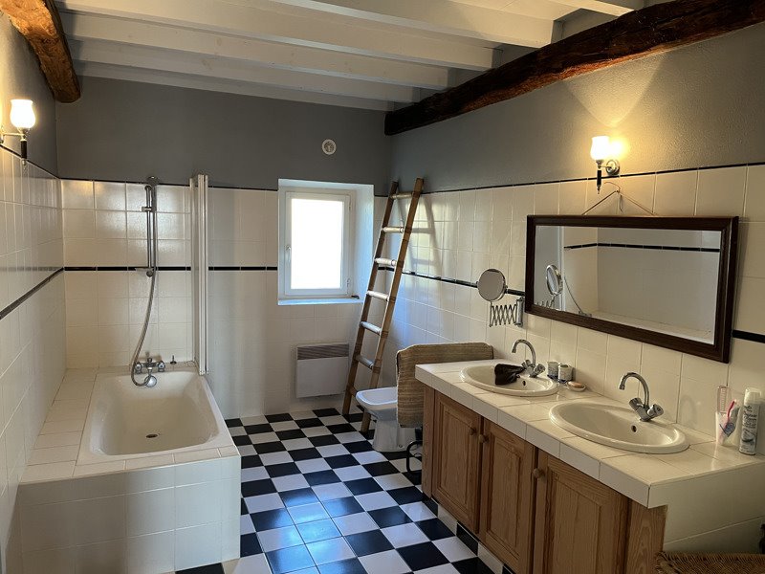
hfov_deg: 67.3
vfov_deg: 53.1
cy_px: 287
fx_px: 575
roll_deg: -1.6
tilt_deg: -5.5
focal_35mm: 26
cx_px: 382
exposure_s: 1/50
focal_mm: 5.1
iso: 160
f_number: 1.6
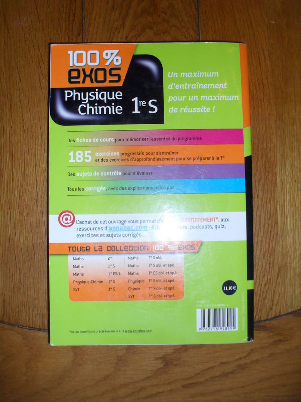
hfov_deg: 40.7
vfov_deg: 52.6
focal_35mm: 35
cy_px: 201
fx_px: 406
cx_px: 150
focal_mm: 6.3
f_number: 3.2
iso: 200
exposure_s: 1/45
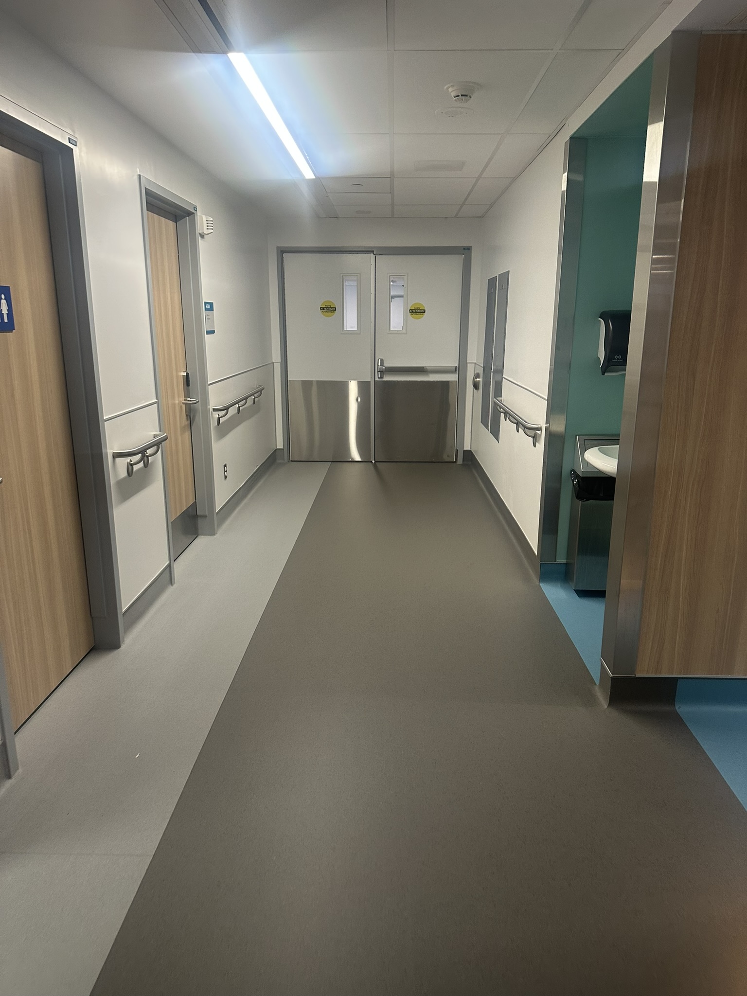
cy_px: 498
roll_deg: +0.4
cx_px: 374
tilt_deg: -10.8
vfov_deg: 71.6
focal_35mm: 24
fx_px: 691
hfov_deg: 56.8
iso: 200
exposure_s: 1/50
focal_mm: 6.86
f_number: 1.78
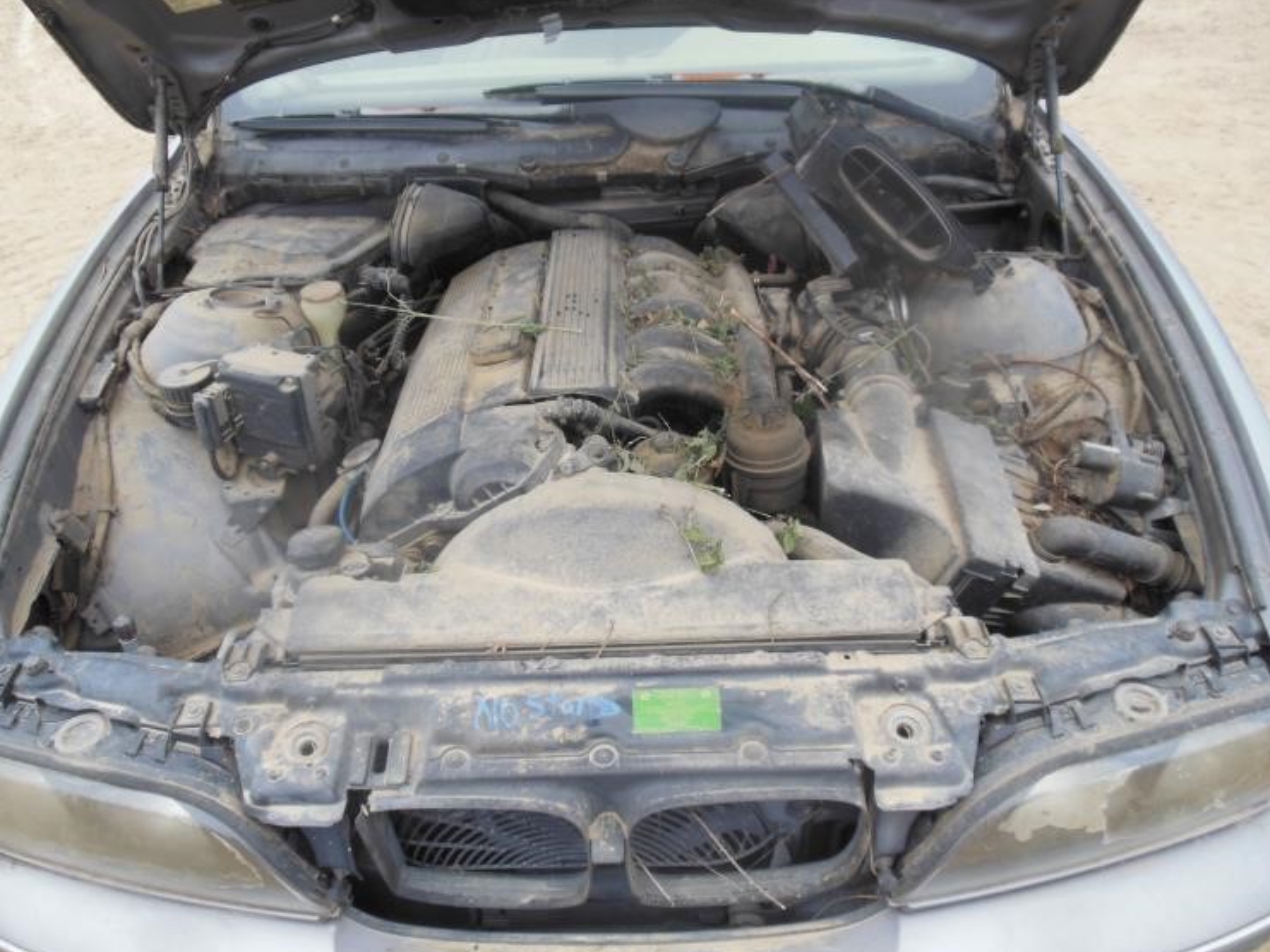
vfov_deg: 51.3
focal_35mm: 27
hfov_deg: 65.3
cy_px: 449
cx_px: 631
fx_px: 991
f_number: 3.2
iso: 125
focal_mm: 4.5
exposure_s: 1/100
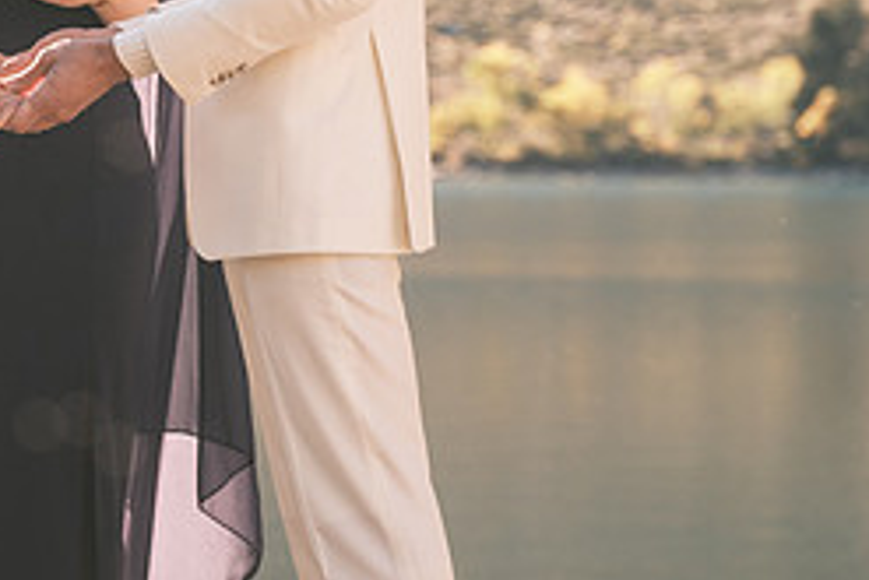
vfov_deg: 6.2
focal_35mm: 223
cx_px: -46
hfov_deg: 9.2
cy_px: 83
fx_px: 5386
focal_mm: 63.4
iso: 200
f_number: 3.6
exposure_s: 1/350
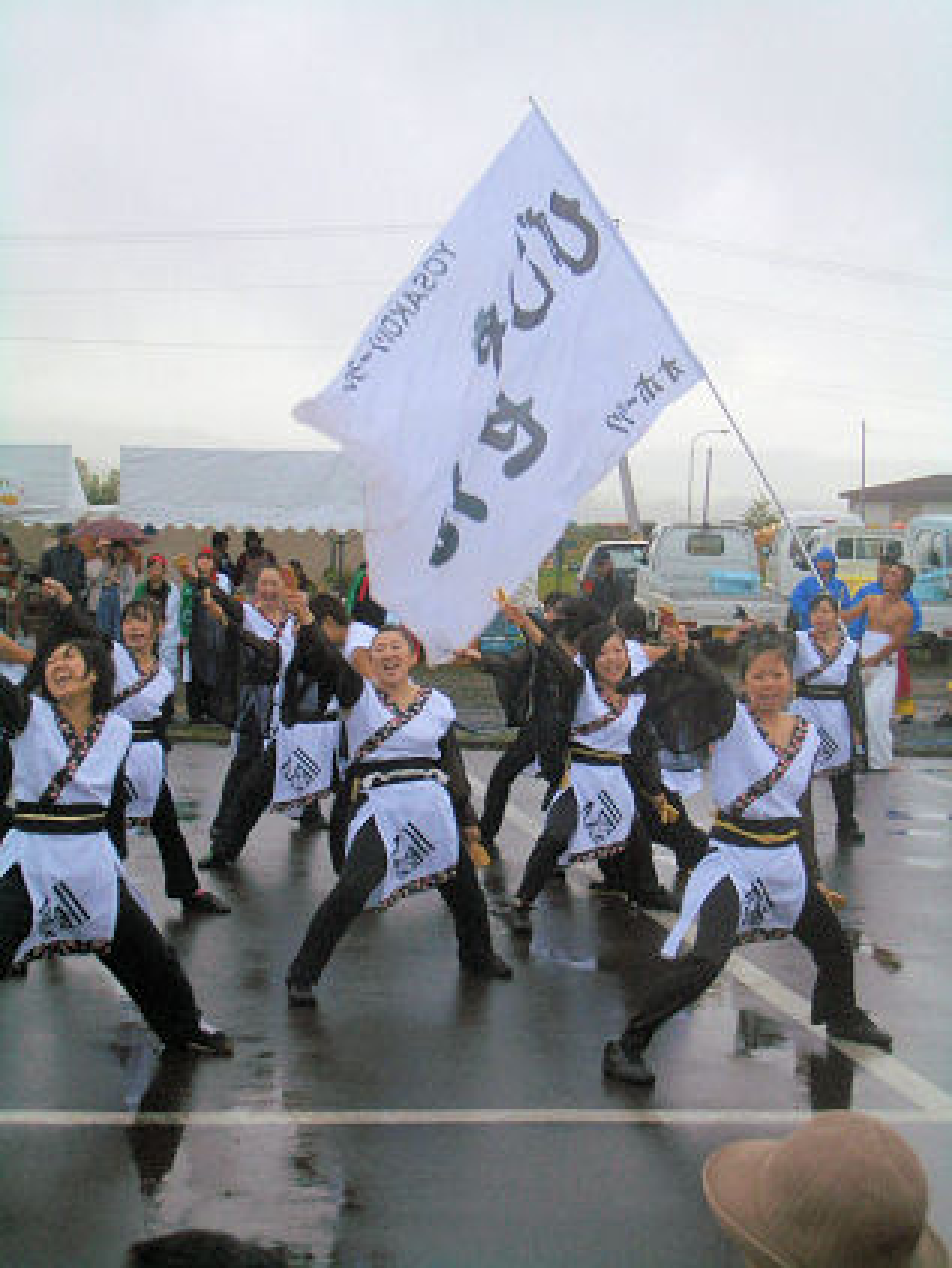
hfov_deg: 19.9
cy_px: 634
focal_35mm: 74
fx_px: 2711
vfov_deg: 26.3
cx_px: 476
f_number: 3.9
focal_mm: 12.2
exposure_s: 1/160
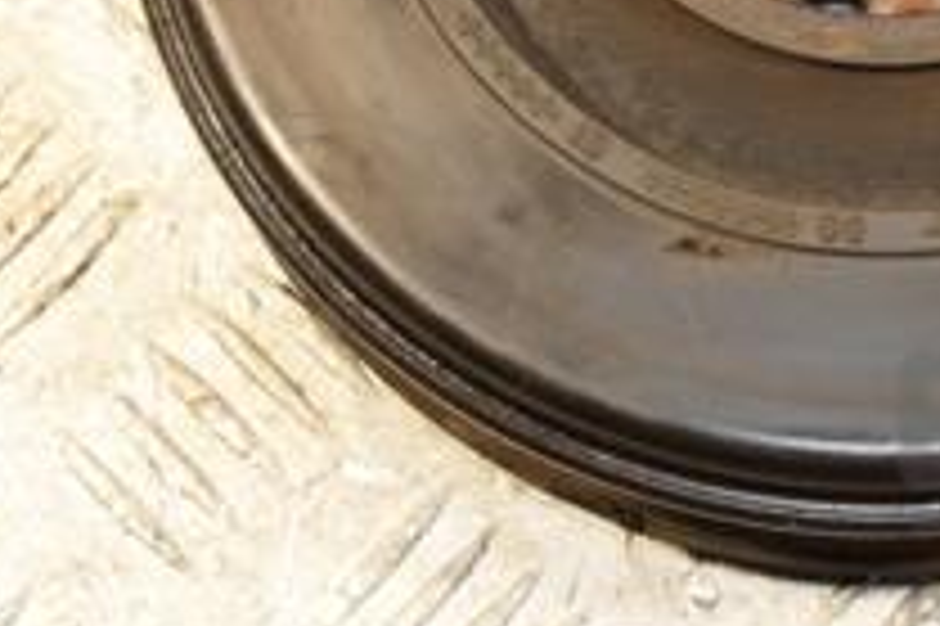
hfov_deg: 12.5
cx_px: 814
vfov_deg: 8.2
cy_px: -180
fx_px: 4279
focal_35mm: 164
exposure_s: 1/200
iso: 800
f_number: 5
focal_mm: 38
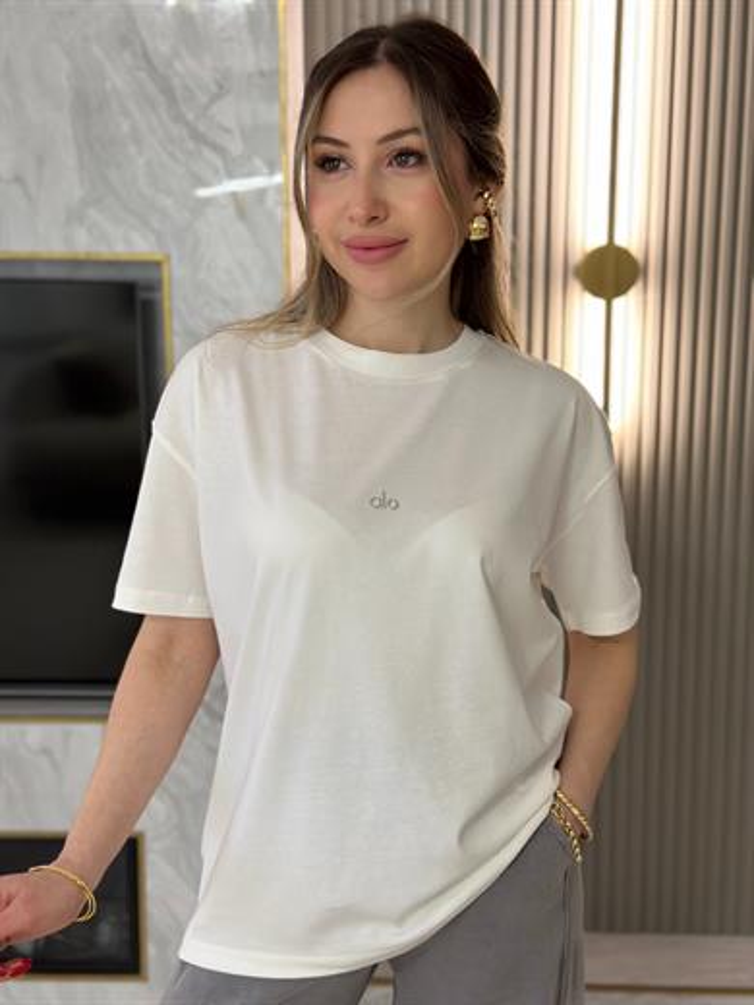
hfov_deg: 30.3
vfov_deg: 39.7
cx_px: 377
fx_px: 1394
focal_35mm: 48
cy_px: 502
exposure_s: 1/50
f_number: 1.78
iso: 320
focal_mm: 6.86
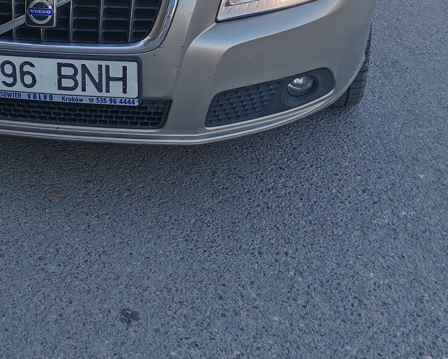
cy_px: 10
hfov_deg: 31.8
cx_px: 104
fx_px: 769
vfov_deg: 25.1
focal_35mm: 58
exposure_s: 1/560
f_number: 1.6
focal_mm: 5.56
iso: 50
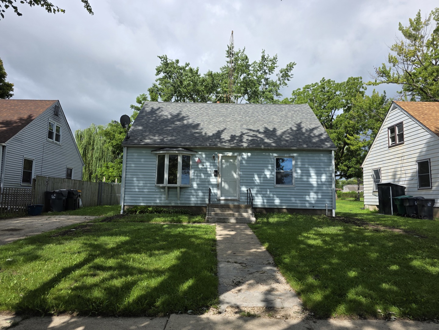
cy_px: 165
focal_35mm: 23
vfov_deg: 58.9
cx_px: 220
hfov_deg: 73.9
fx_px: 292
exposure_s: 1/4766
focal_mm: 6.3
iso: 80
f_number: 1.7
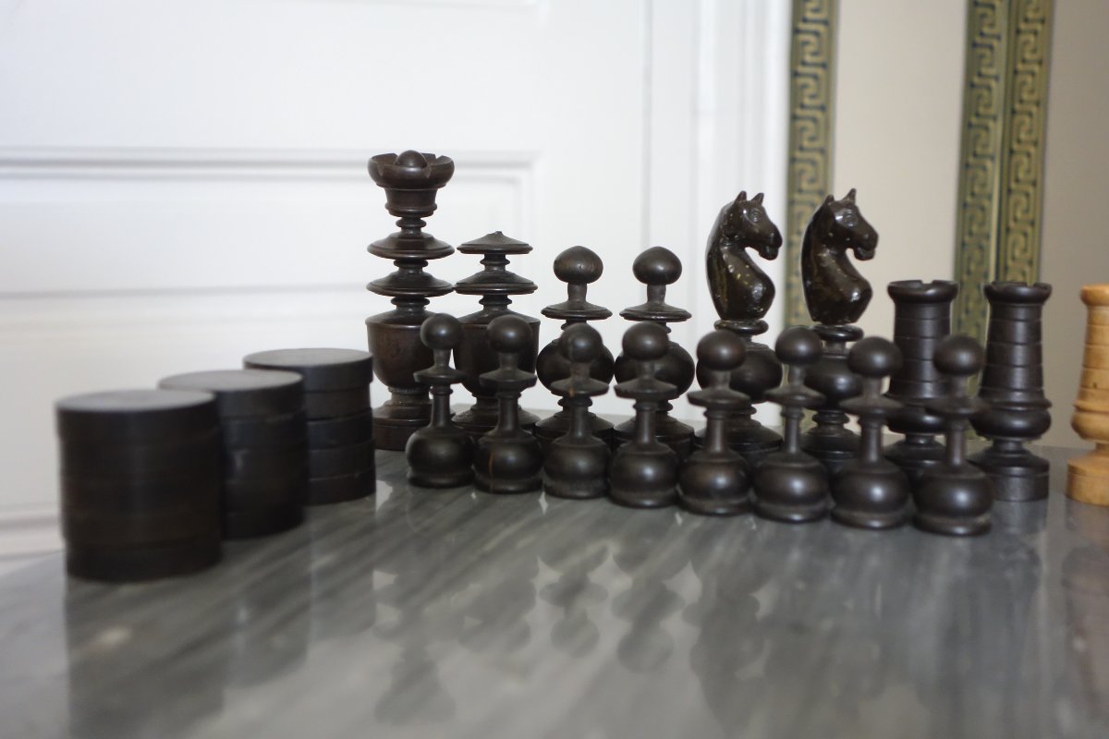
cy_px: 370
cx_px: 554
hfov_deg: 43.6
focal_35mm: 45
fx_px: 1386
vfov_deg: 29.9
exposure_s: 1/20
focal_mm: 16.59
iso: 800
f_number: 3.2
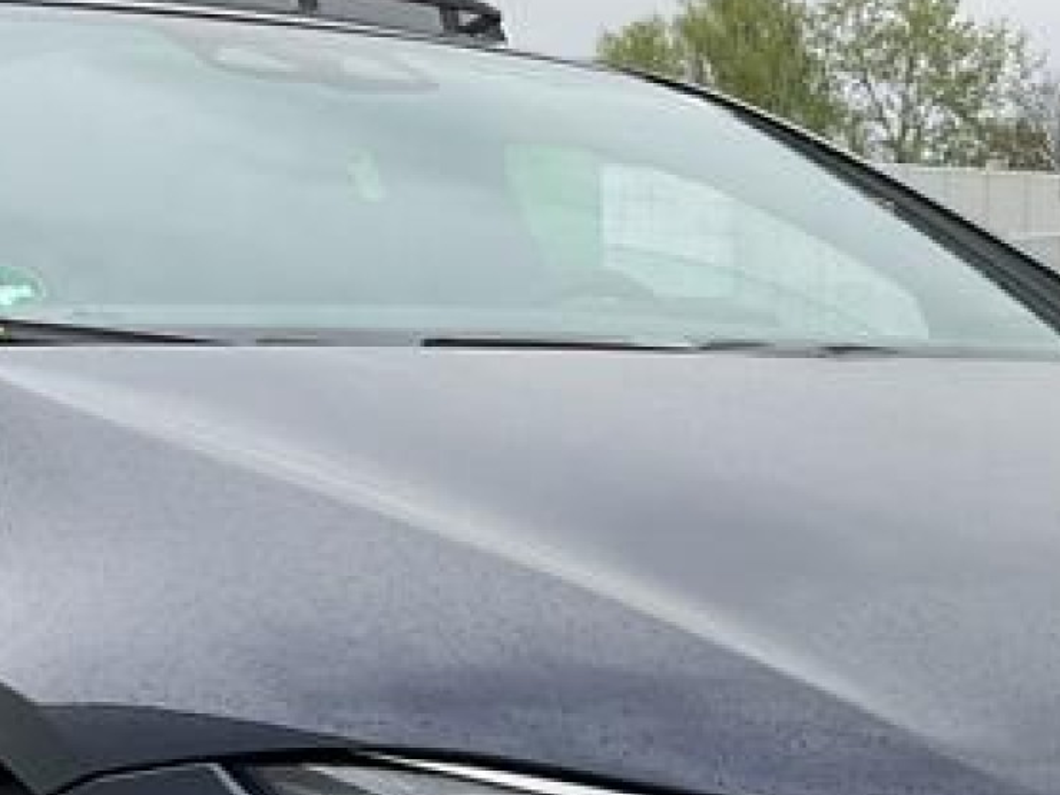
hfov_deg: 18.3
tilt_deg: -10.6
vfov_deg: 13.4
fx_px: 3277
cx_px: 684
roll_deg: -2.7
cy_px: 1000
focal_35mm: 107
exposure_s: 1/524
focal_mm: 3
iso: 16
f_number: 1.8
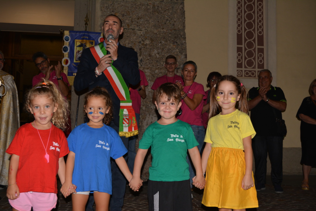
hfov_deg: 43.6
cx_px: 158
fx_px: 395
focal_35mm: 45
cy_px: 106
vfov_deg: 29.9
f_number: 5.6
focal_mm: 30
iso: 200
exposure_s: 1/30
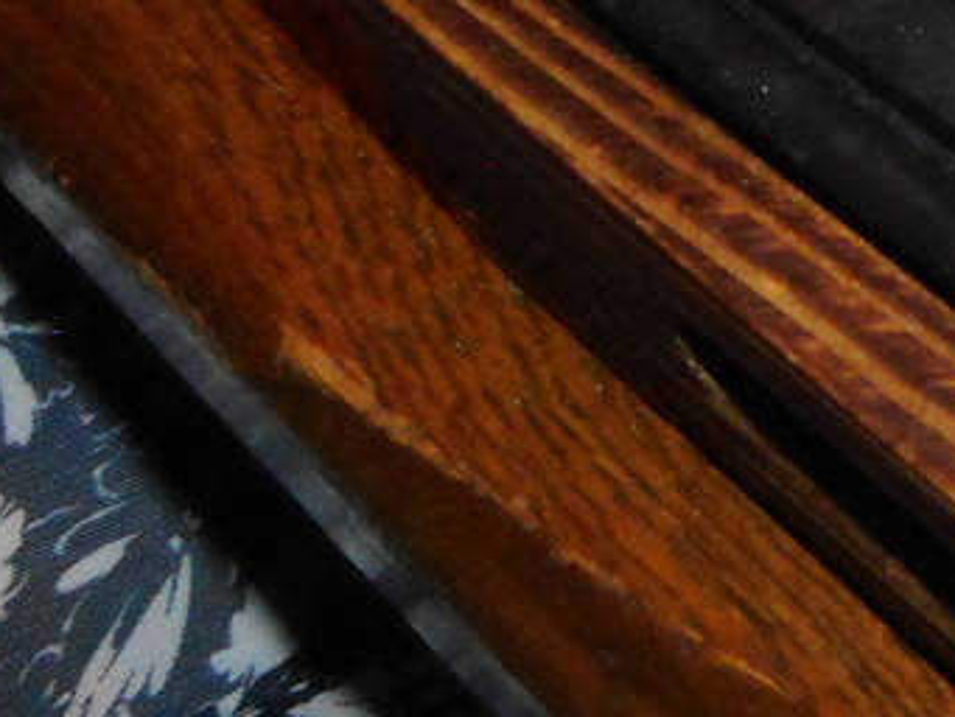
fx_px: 2429
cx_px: 1532
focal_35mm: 88
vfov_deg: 14.9
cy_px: -532
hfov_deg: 18.9
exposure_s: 1/25
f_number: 3.7
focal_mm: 4.5
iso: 400
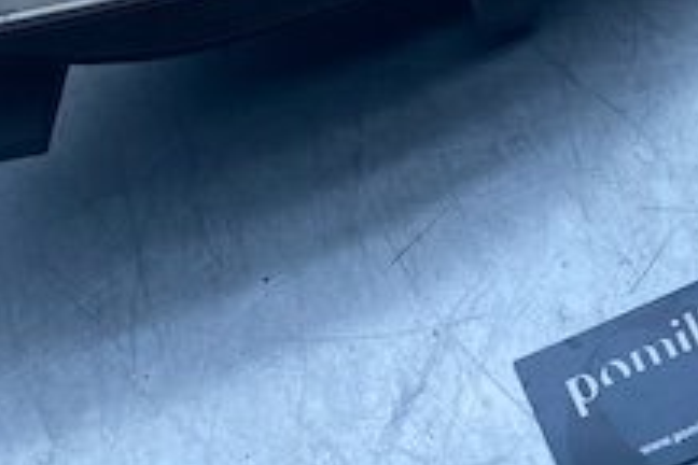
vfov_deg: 15.0
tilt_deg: -38.6
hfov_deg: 25.4
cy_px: -349
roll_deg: +9.5
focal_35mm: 80
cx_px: 359
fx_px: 1551
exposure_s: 1/998
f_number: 1.8
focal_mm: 4.25
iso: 32
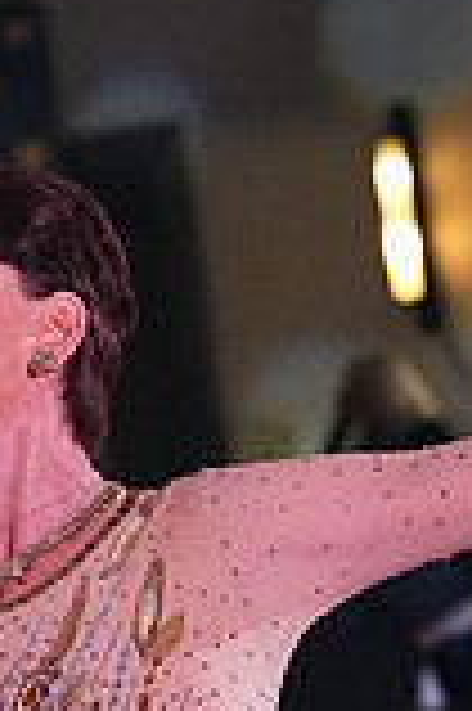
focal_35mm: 497
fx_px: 9795
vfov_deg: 4.1
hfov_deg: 2.8
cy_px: 1130
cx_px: -110
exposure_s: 1/320
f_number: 6.3
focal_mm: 135
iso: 8000
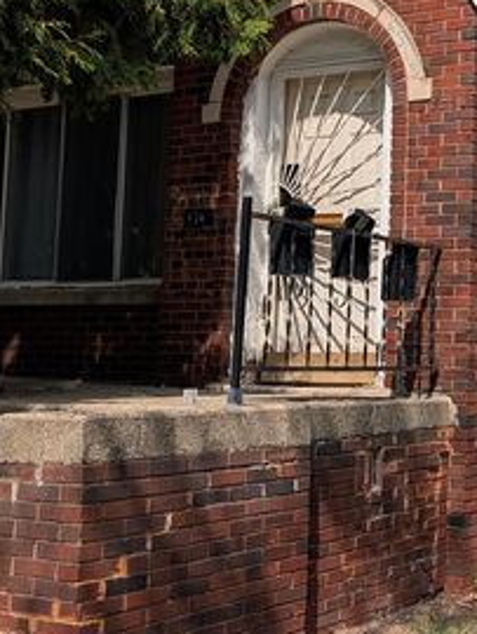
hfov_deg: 23.5
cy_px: 228
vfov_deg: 32.5
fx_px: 1082
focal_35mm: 59
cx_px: 508
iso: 22
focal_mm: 6.9
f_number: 1.68
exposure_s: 1/1383
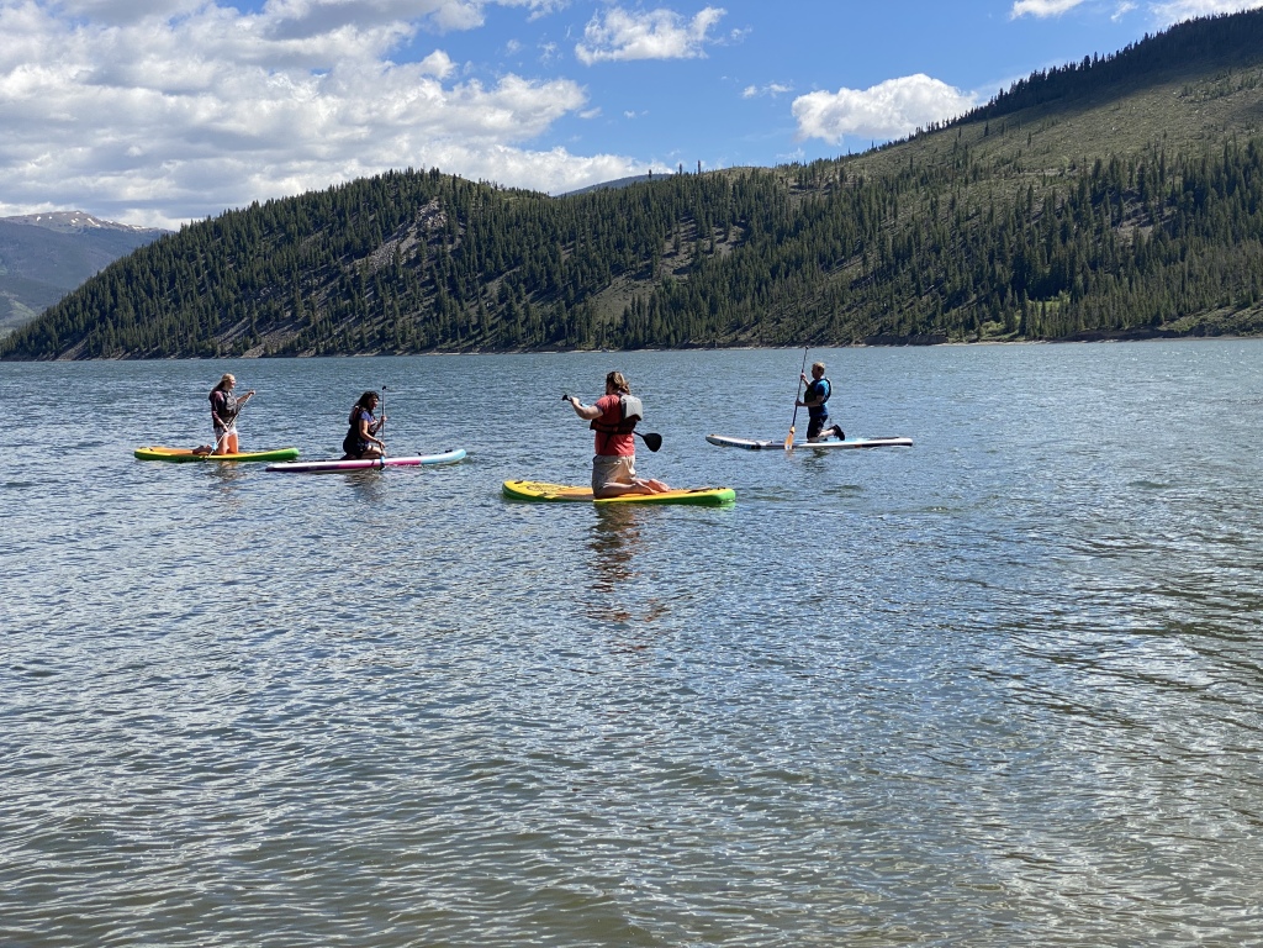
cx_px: 632
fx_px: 1897
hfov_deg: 36.8
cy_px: 474
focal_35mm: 52
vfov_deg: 28.0
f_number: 2
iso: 20
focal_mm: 6
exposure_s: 1/1776
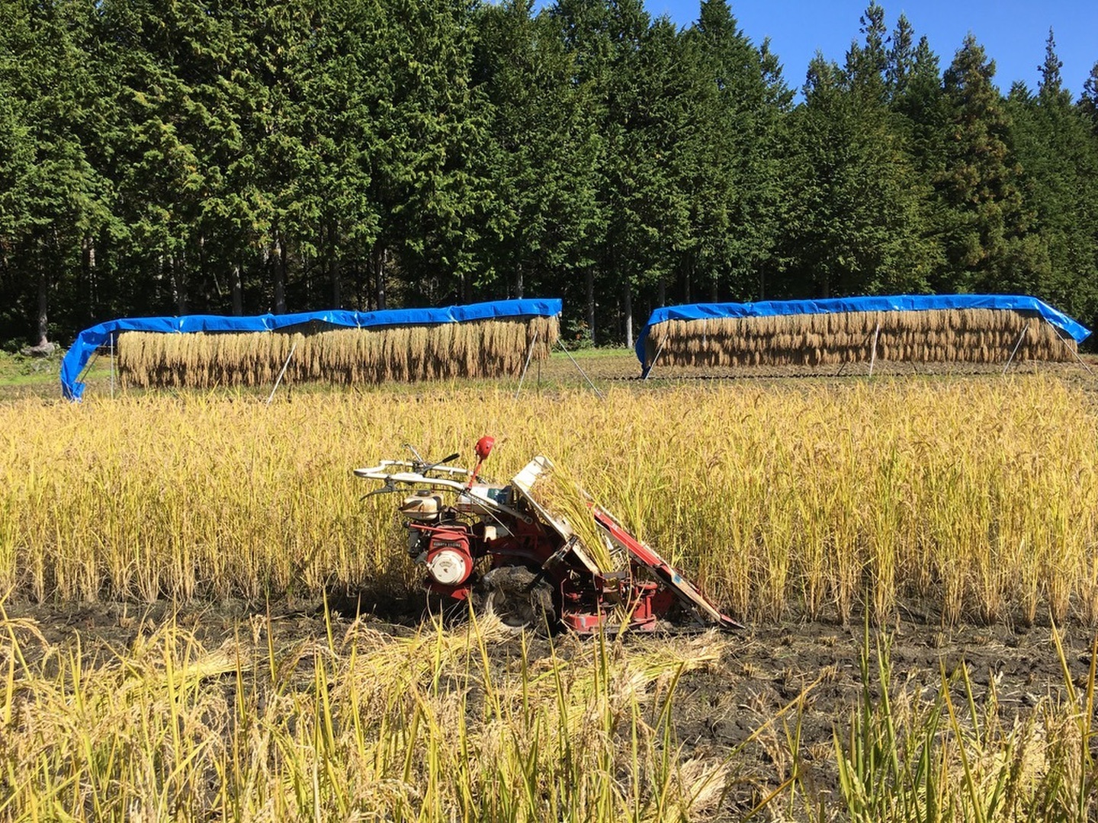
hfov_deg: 61.7
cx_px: 549
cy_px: 412
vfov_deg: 48.2
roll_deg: +1.6
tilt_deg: -3.6
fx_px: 920
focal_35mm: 29
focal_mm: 4.15
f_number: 2.2
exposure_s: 1/1202
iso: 25
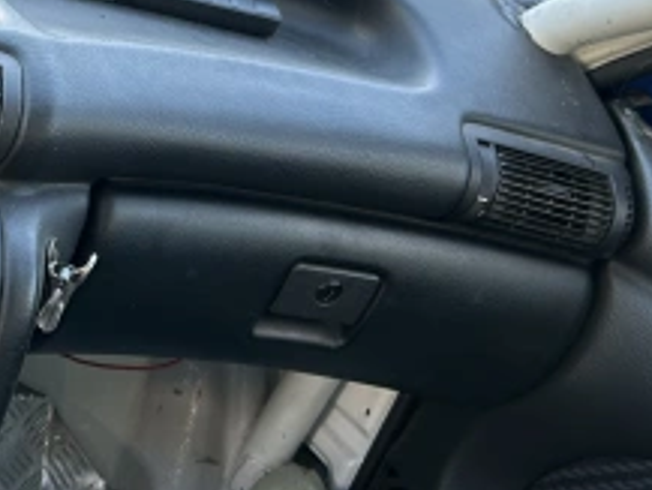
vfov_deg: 15.3
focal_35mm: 96
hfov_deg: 19.0
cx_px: -174
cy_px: 81
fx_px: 1809
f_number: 1.5
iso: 50
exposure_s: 1/121
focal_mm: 5.7
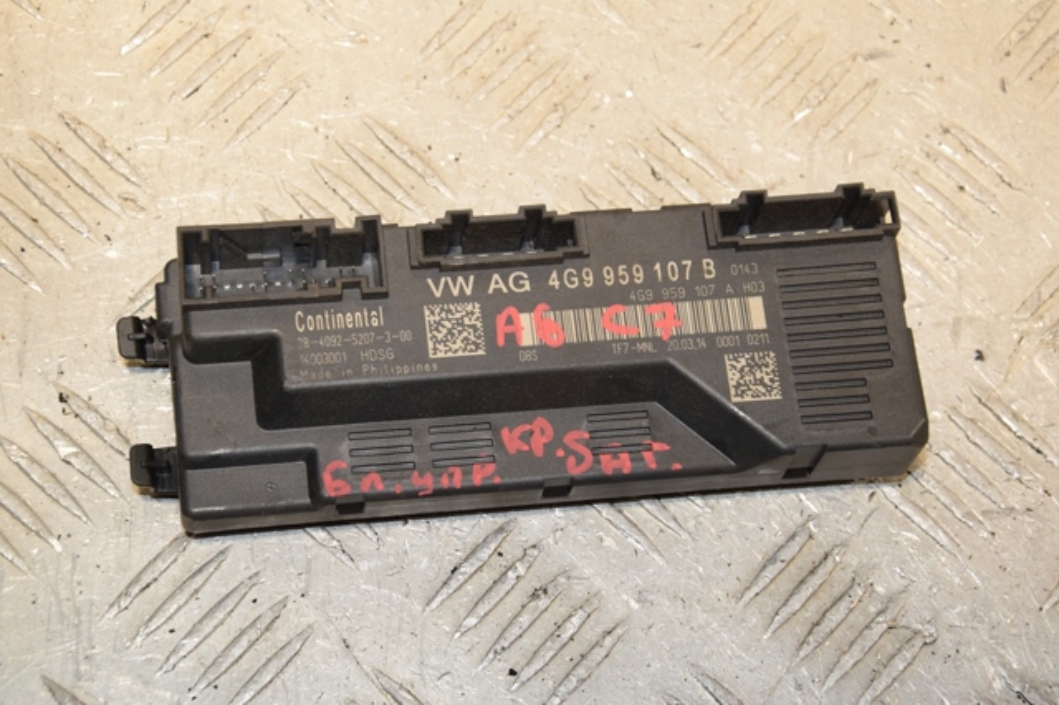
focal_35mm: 93
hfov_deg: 21.9
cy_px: 352
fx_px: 2734
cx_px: 530
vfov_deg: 14.7
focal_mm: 62
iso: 800
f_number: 8
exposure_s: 1/200
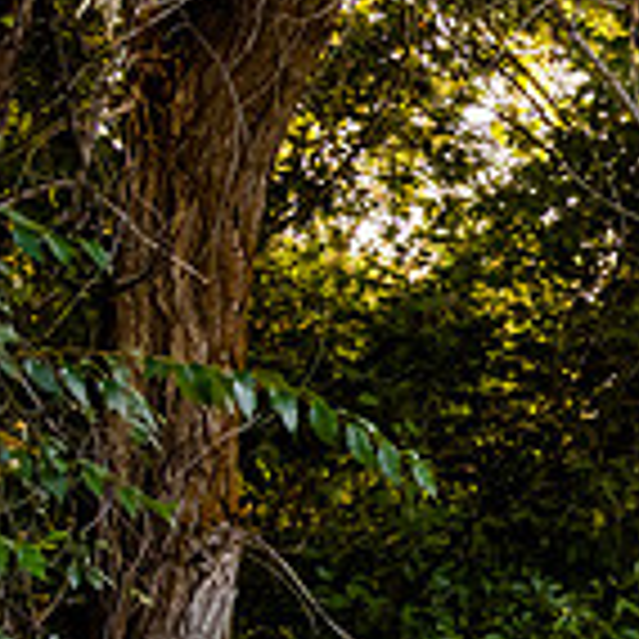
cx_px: 1409
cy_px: 608
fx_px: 2506
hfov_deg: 12.3
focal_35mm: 120
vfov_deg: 14.3
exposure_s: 1/125
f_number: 10
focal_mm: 27
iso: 1000
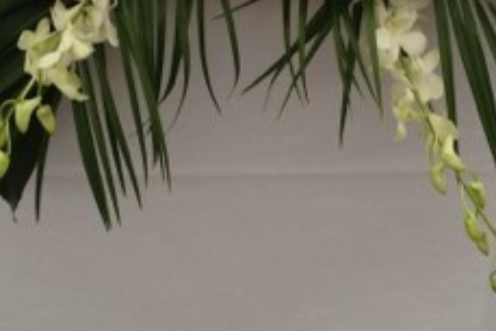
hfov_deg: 21.2
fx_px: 1323
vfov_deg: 14.1
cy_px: 6
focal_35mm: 96
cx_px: 279
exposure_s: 1/60
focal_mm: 4.12
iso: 64
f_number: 2.4
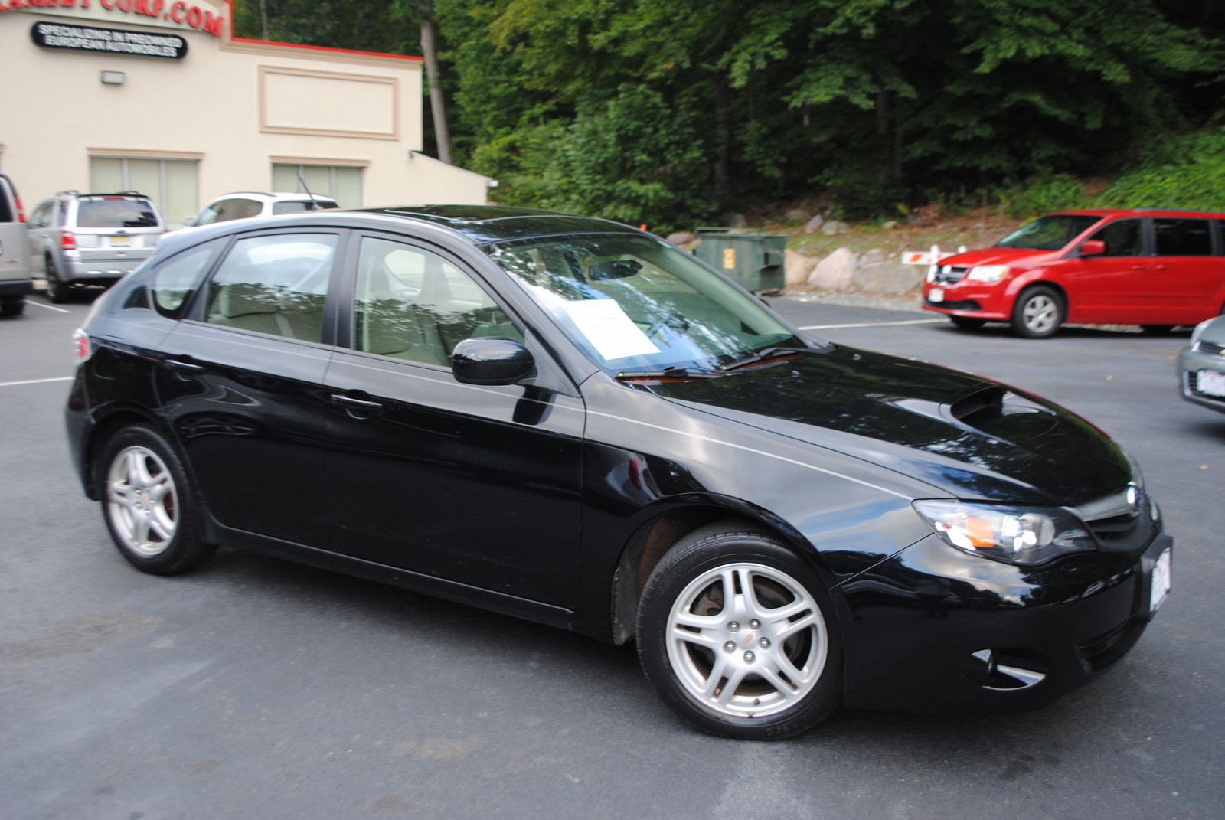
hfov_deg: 57.2
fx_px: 1124
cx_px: 612
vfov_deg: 40.1
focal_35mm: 33
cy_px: 410
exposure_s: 1/50
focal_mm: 22
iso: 200
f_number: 4
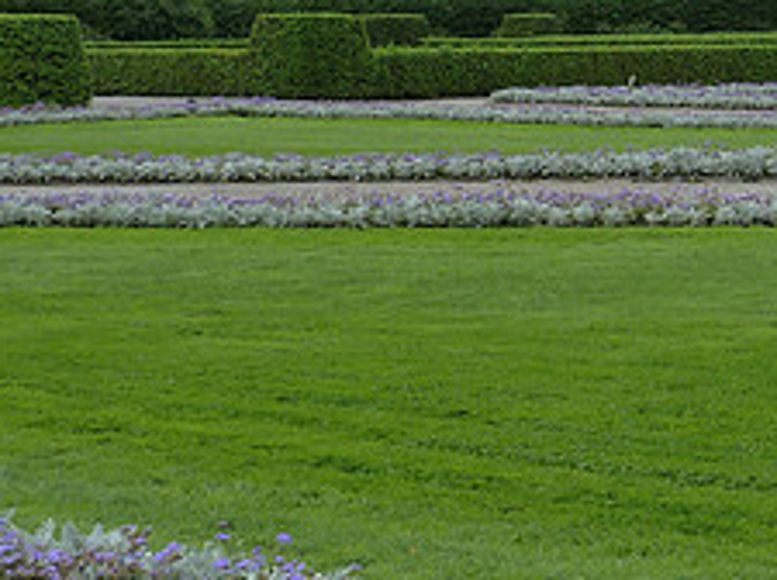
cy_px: -60
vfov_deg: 11.7
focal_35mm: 124
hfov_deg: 15.2
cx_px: 984
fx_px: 2779
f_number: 4
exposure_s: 1/400
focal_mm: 7.9
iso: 125
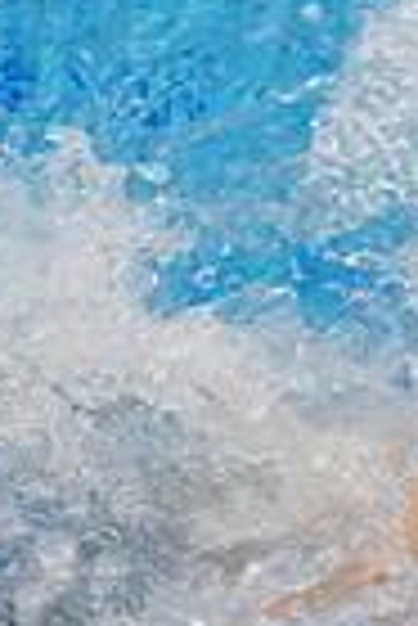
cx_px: 1241
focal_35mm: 372
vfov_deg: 5.5
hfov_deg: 3.6
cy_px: 304
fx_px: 6462
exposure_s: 1/1250
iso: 6400
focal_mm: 89
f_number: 4
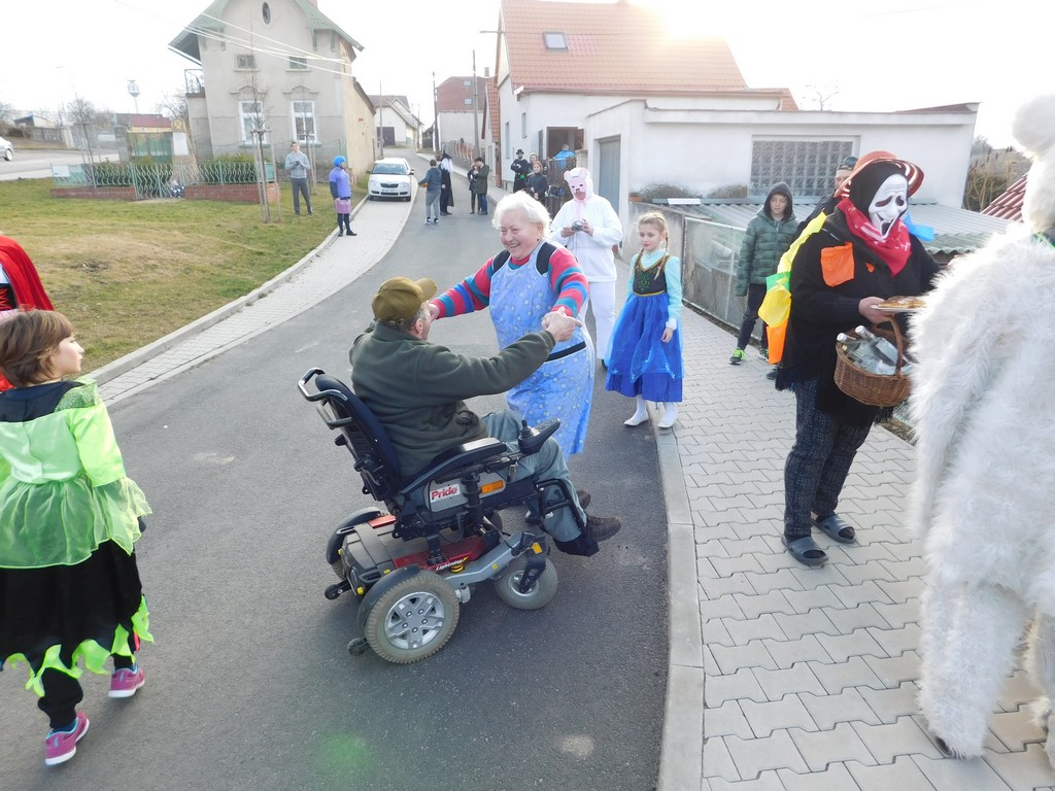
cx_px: 528
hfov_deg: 73.9
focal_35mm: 23
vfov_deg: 58.9
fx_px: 701
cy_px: 396
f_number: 3
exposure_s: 1/160
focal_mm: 4
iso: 125
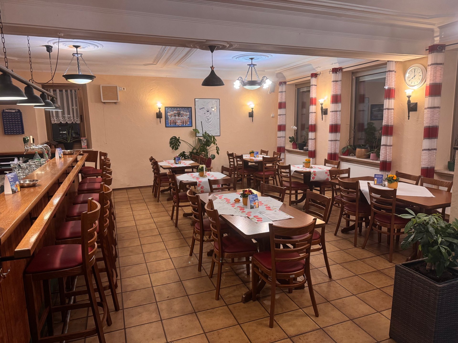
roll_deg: +1.3
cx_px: 229
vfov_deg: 56.8
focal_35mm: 24
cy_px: 172
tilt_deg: -9.1
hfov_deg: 71.6
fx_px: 318
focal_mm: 6.76
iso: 320
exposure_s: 1/50
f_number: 1.78
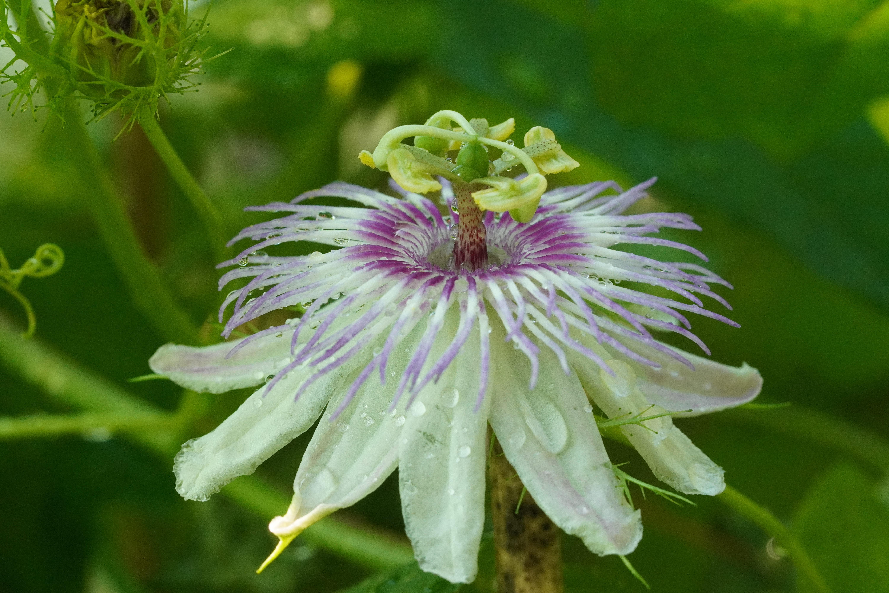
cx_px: 444
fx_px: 3333
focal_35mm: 135
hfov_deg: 15.2
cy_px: 296
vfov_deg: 10.2
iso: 3200
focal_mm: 90
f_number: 10
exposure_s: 1/250
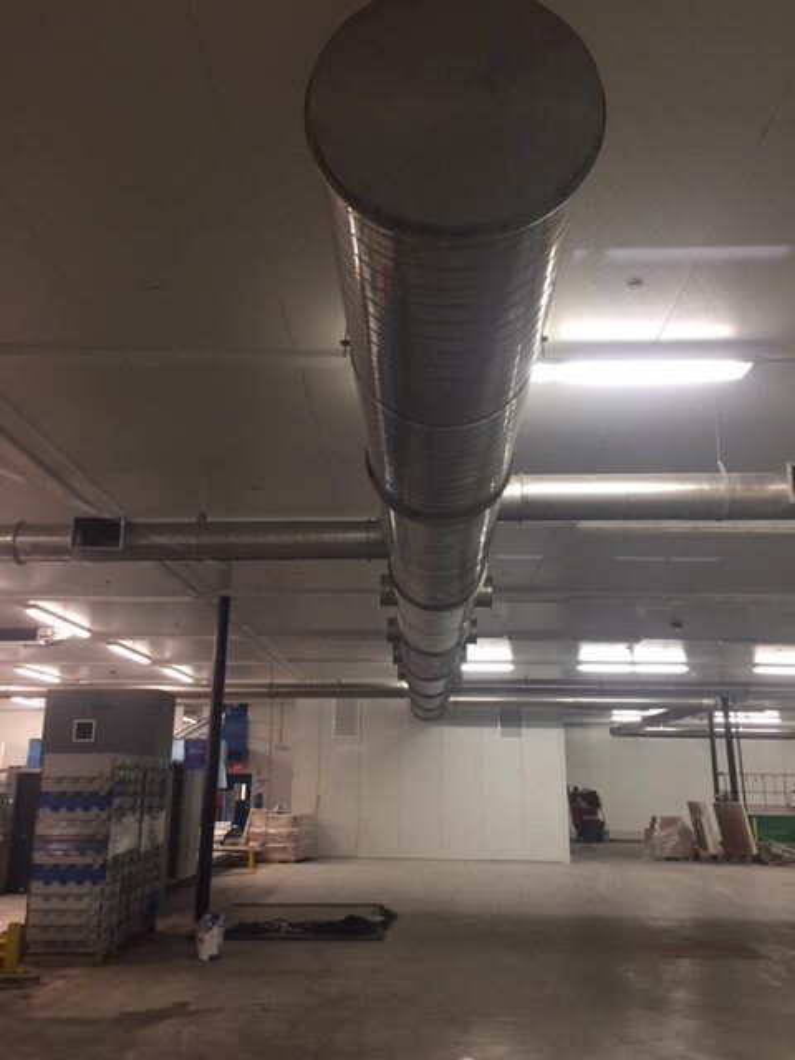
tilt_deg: +18.0
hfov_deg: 48.2
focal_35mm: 29
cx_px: 398
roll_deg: -2.1
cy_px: 530
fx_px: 888
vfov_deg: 61.7
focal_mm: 4.15
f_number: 2.2
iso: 100
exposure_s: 1/30
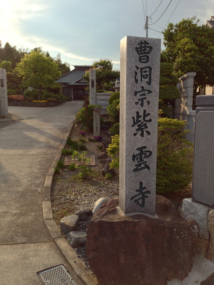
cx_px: 107
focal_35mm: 33
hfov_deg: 42.9
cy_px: 142
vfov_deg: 55.4
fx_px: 272
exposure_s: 1/521
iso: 50
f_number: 2.4
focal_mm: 4.13
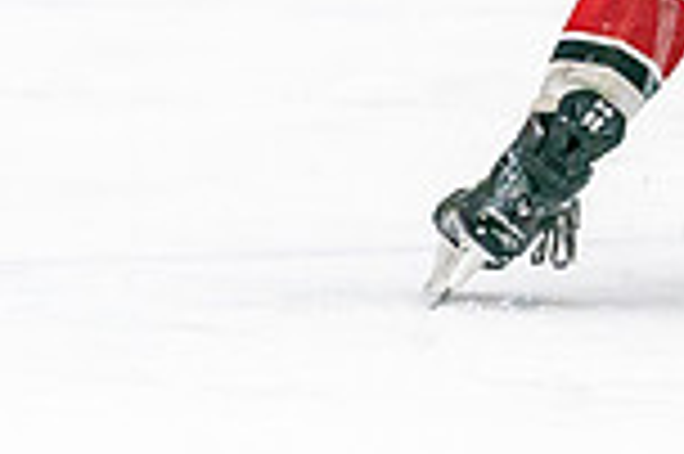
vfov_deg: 1.4
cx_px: 1025
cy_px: -259
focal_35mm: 977
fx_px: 18543
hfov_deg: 2.1
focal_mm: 200
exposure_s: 1/1250
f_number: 2.8
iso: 3200
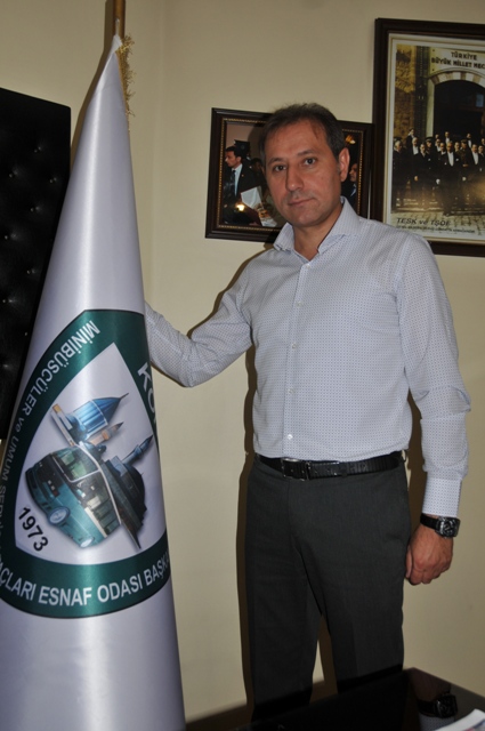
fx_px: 729
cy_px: 366
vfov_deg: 53.2
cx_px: 242
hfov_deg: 36.8
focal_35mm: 36
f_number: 3.8
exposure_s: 1/60
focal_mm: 24
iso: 200
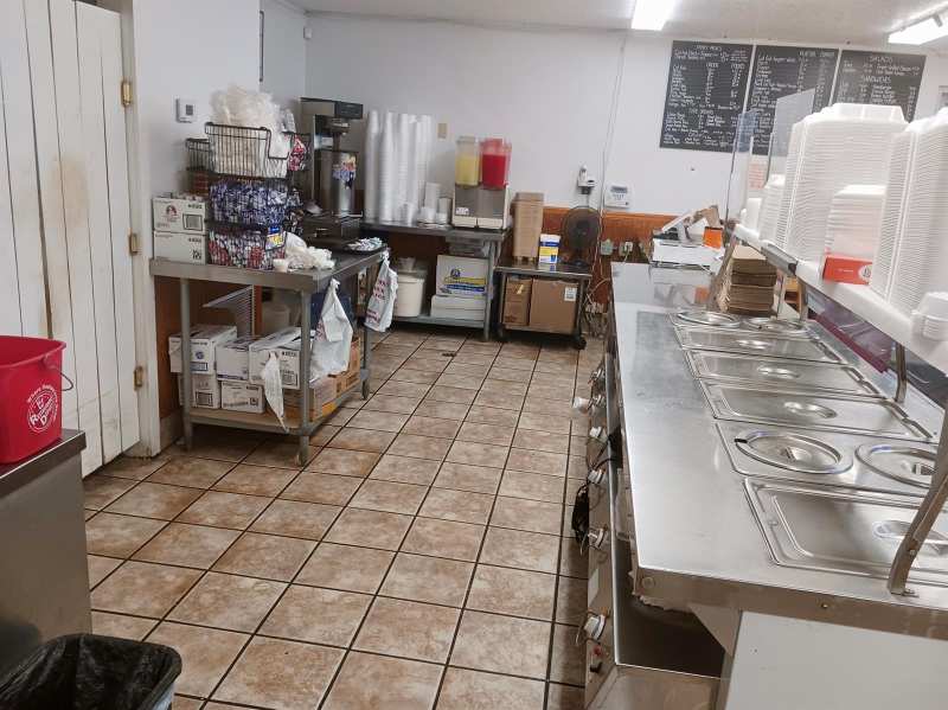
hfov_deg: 65.4
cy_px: 355
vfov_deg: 51.3
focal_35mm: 27
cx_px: 474
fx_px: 739
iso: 160
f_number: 1.8
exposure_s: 1/60
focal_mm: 4
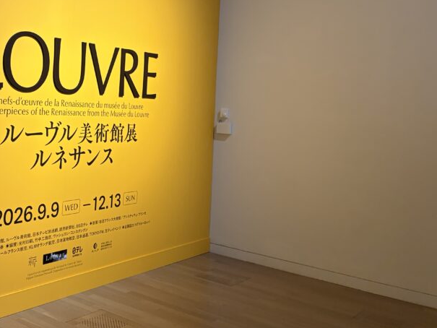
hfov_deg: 41.2
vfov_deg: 32.5
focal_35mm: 44
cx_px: 91
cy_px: 103
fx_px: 556
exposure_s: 1/50
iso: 200
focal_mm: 5.96
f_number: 1.6
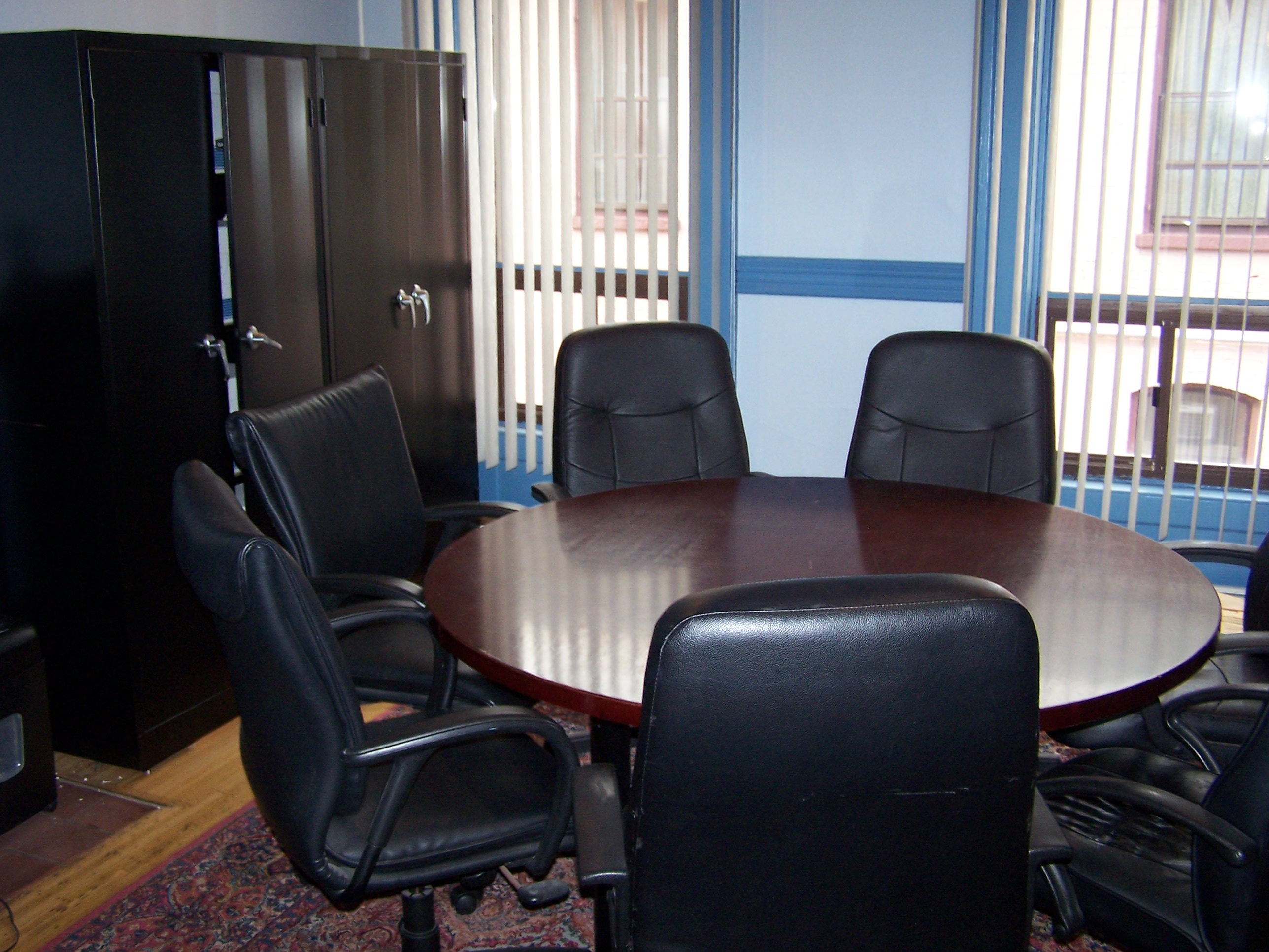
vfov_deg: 37.7
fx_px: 1393
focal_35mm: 38
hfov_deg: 49.0
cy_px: 476
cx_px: 634
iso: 140
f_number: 2.8
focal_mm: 6.3
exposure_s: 1/60
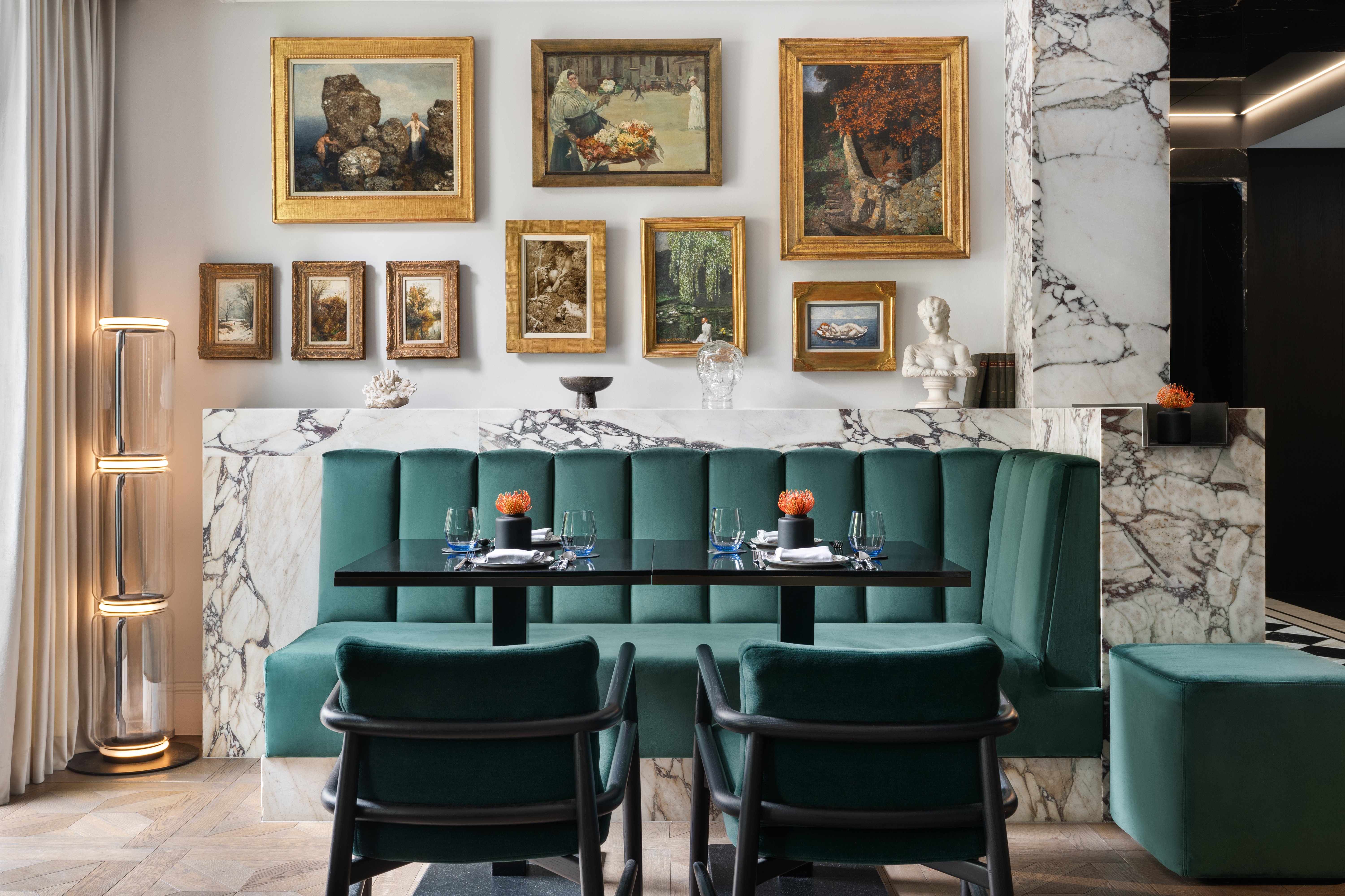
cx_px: 672
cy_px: 448
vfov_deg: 37.9
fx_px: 1308
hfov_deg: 54.4
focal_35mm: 35
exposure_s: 1/1.67
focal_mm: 35
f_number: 8
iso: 200
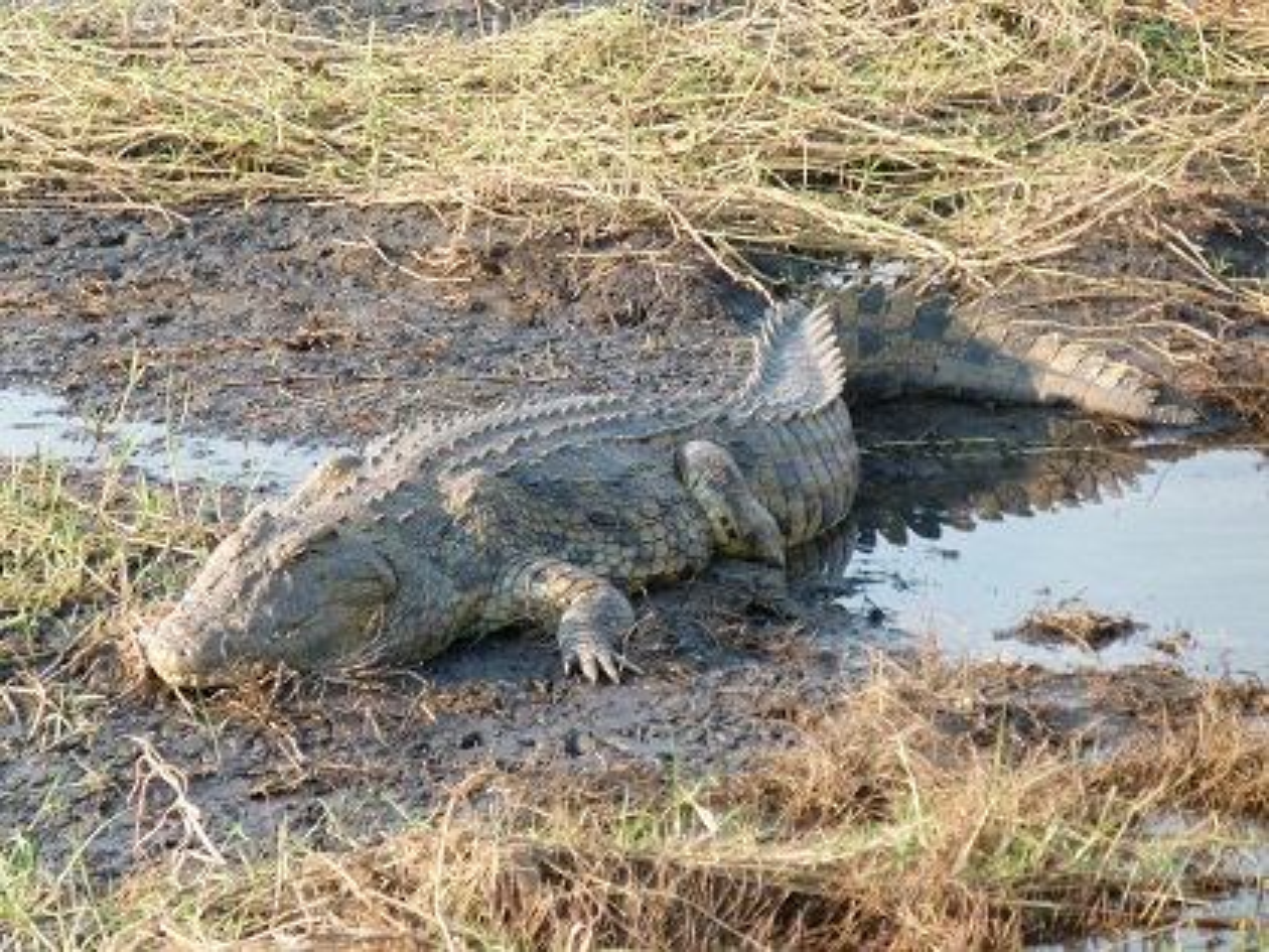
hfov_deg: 5.2
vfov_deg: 3.9
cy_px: 476
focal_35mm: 382
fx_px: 14004
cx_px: 634
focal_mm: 68.8
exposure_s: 1/100
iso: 100
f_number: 4.2
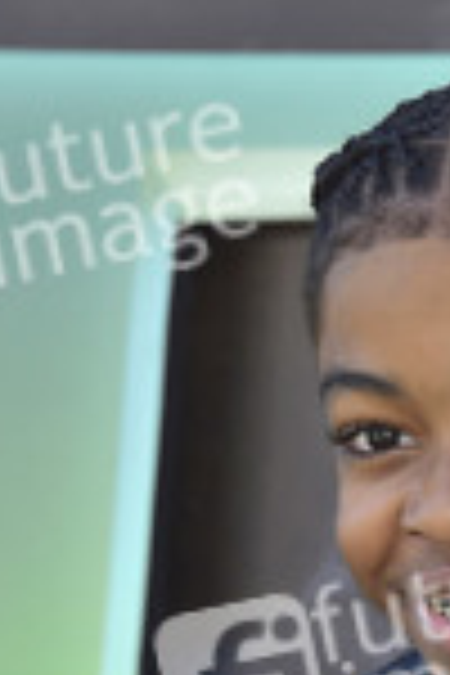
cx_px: 520
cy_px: 886
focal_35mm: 667
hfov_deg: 2.1
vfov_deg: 3.1
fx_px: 12505
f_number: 7.1
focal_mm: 250
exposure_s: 1/200
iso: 125
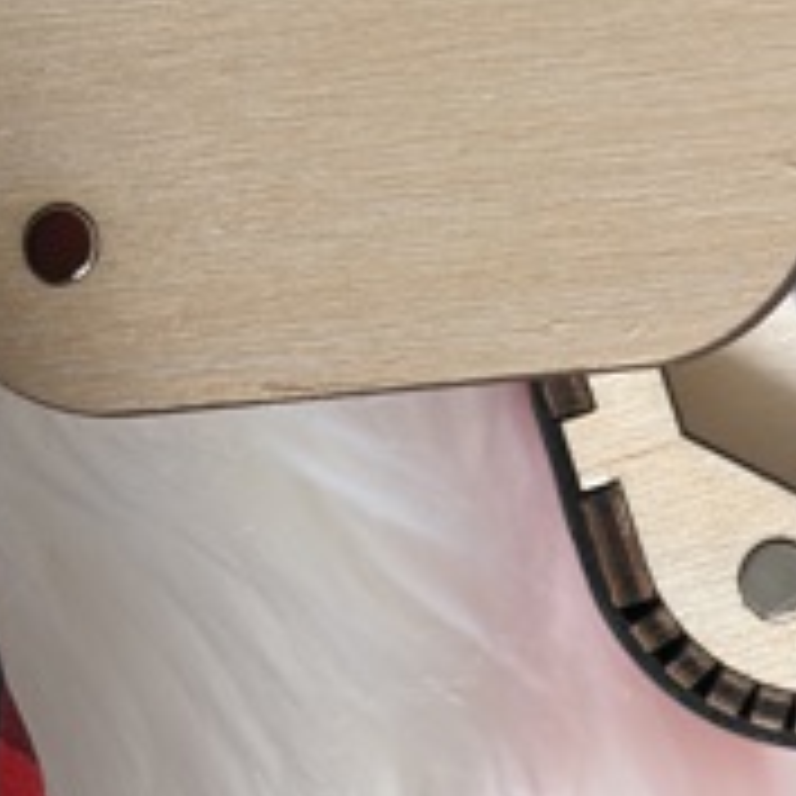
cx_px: 902
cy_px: 265
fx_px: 4735
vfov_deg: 9.6
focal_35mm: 182
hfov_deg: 9.5
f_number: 1.6
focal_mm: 5.96
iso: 25
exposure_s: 1/121
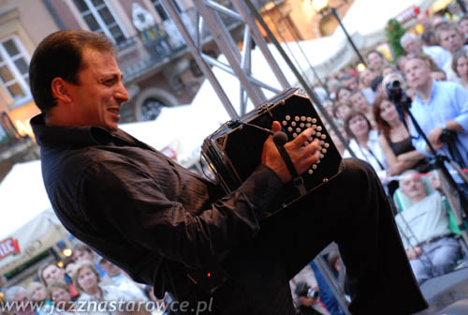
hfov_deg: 19.4
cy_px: 158
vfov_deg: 13.1
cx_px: 234
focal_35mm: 105
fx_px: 1368
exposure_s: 1/20
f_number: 5.6
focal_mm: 70
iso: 800
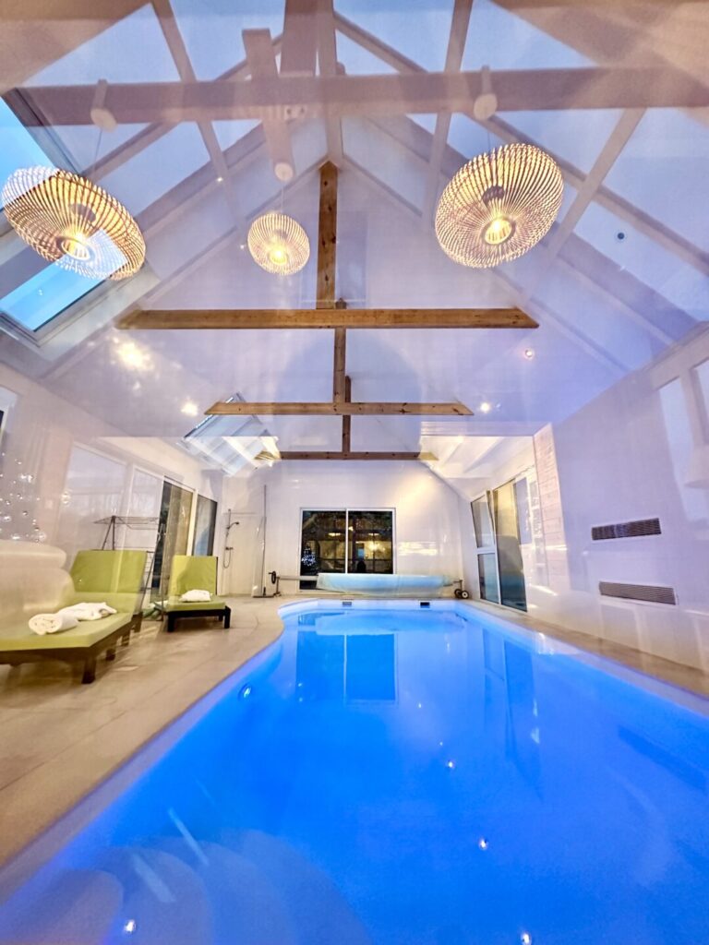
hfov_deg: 85.7
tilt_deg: +13.5
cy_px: 472
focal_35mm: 14
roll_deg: -1.1
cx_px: 354
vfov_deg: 102.1
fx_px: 382
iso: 1250
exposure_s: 1/50
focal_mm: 2.22
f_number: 2.2
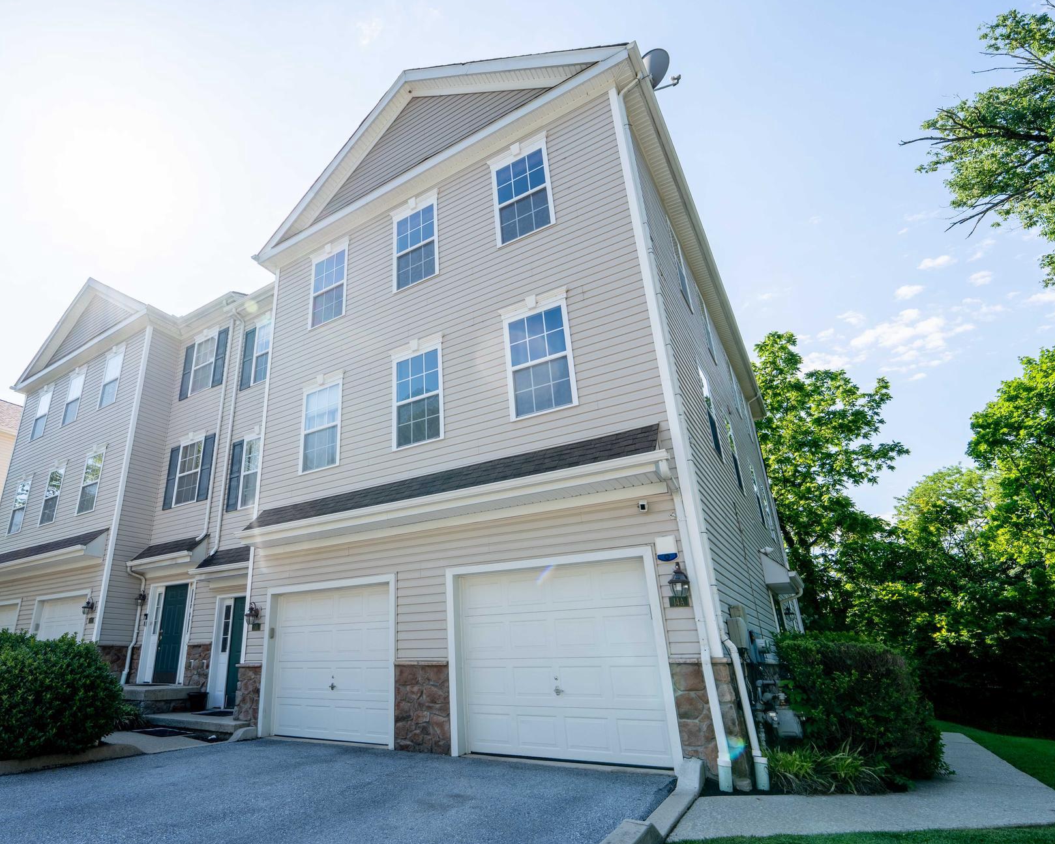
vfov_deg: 70.8
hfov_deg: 81.7
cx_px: 396
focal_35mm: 19
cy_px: 440
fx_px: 593
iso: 200
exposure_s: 1/2000
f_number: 8
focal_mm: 16
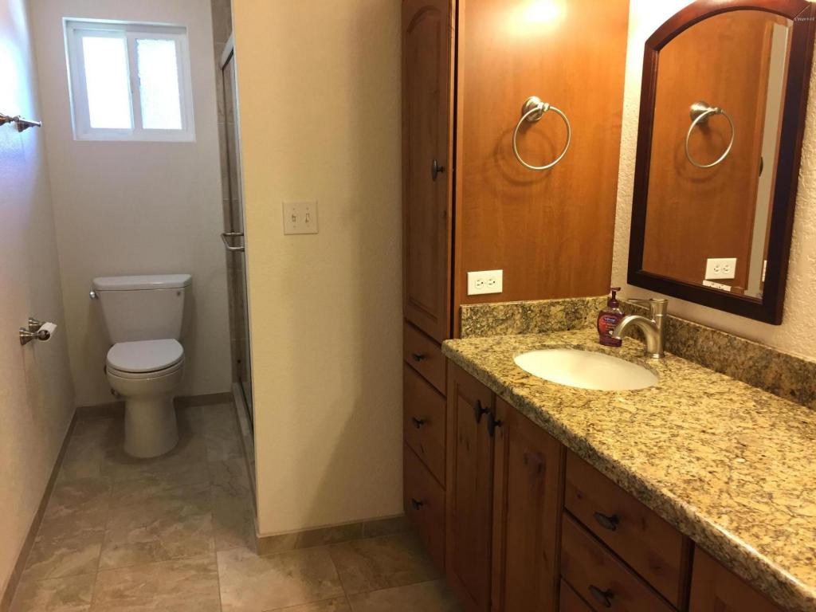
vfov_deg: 48.2
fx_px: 684
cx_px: 408
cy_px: 306
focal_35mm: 29
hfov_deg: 61.7
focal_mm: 4.15
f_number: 2.2
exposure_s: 1/30
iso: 80
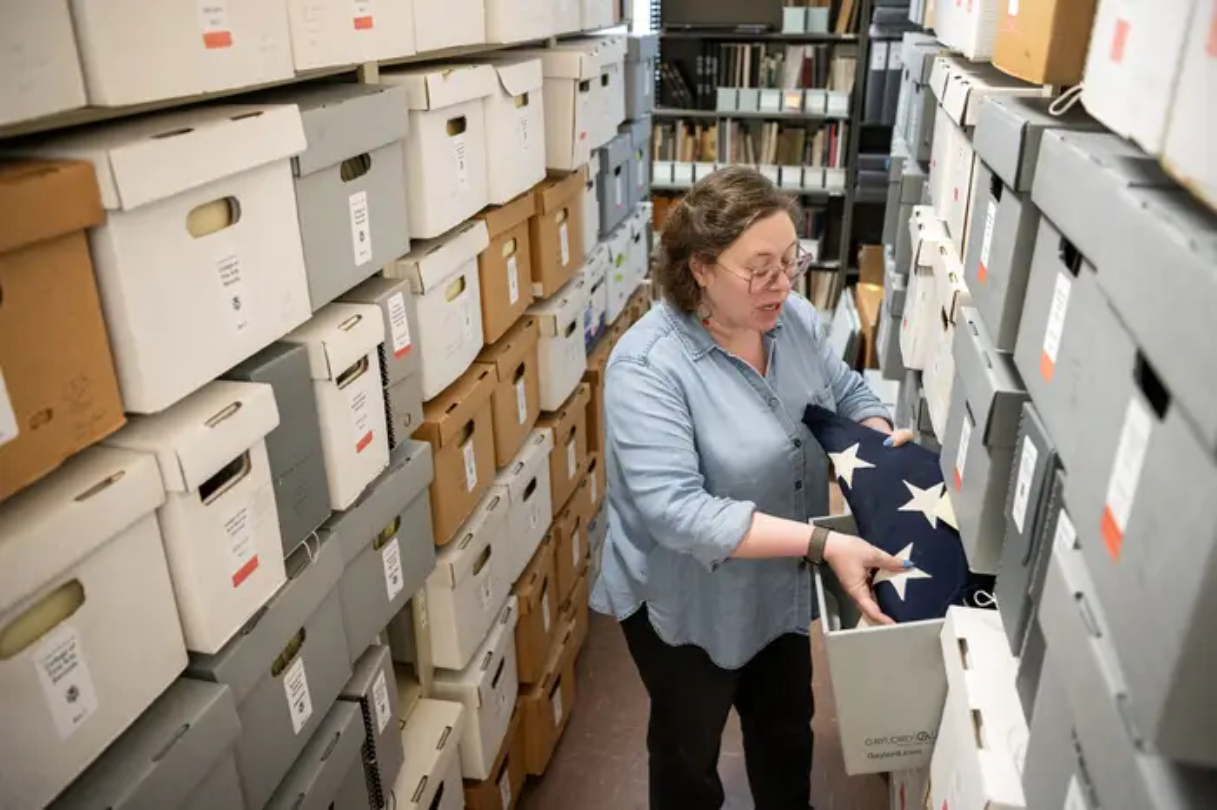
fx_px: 980
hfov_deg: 63.7
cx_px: 608
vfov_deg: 44.9
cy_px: 405
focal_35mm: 29
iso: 4000
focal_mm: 29
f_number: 2.8
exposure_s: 1/160
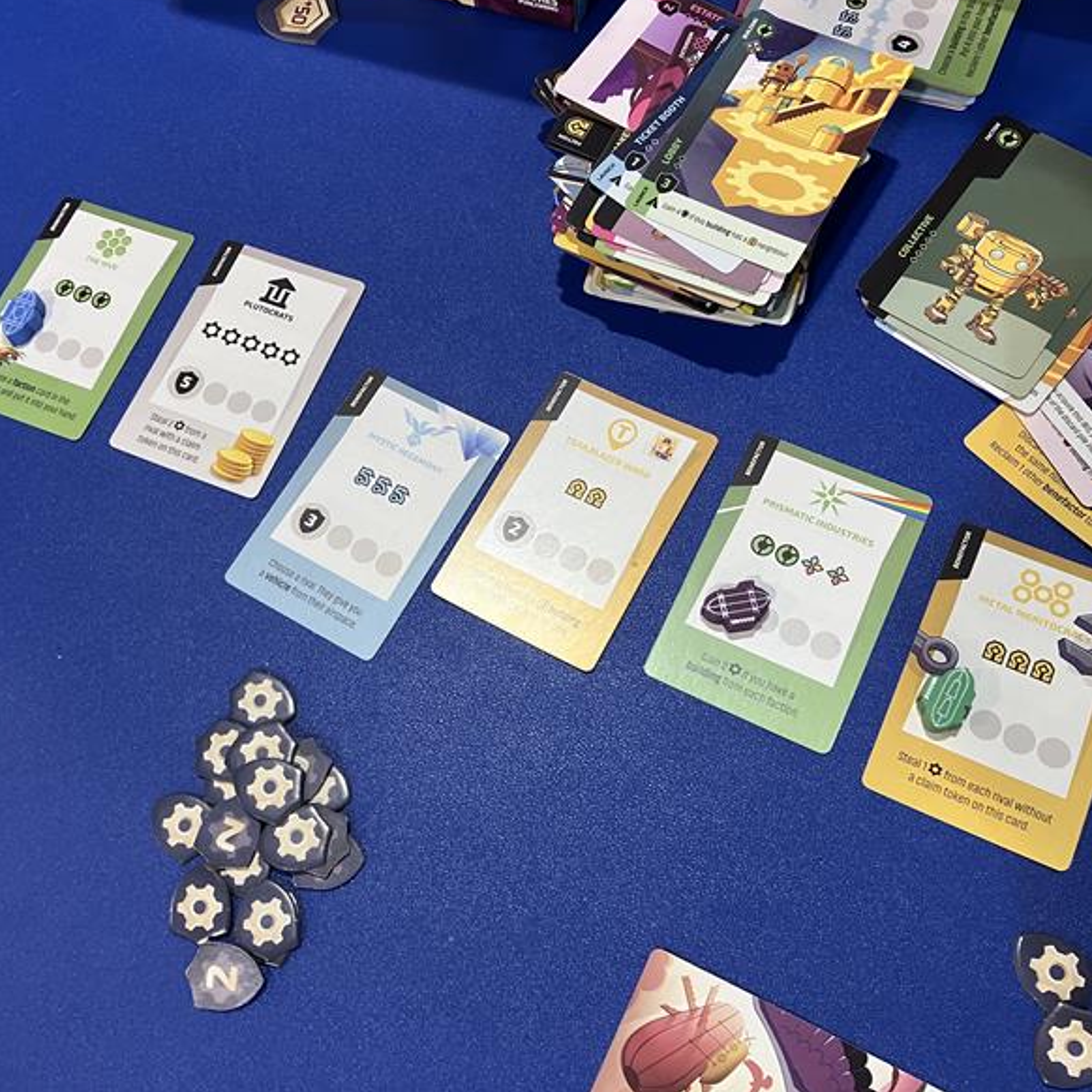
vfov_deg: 48.4
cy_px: 533
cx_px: 463
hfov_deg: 48.3
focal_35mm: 34
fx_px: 1213
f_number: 1.8
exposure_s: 1/50
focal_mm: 3.99
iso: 100
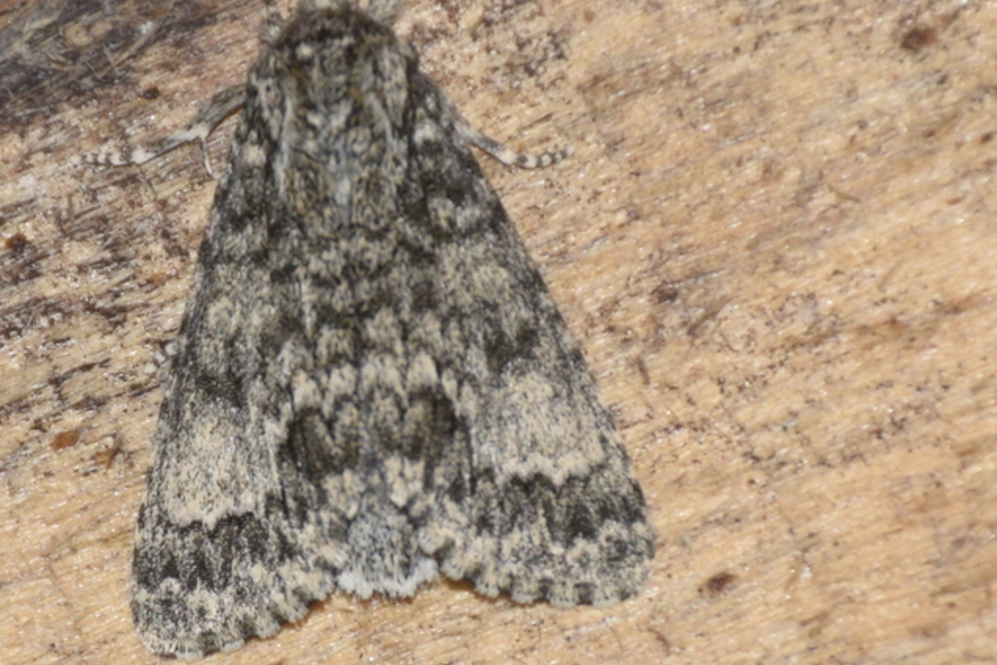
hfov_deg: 6.5
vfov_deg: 4.3
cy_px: 317
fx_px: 8778
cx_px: 313
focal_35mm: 317
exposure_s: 1/60
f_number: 7.1
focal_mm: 140
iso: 320
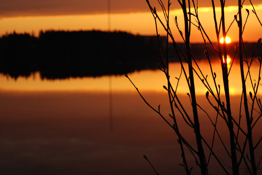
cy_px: 88
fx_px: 853
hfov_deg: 17.5
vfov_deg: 11.7
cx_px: 131
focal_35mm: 117
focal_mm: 78
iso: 400
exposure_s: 1/800
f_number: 4.5
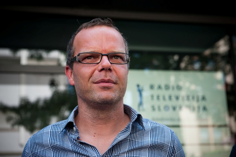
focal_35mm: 70
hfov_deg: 28.9
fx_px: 459
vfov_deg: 19.4
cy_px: 78
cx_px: 118
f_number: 5.6
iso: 400
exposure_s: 1/320
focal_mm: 70
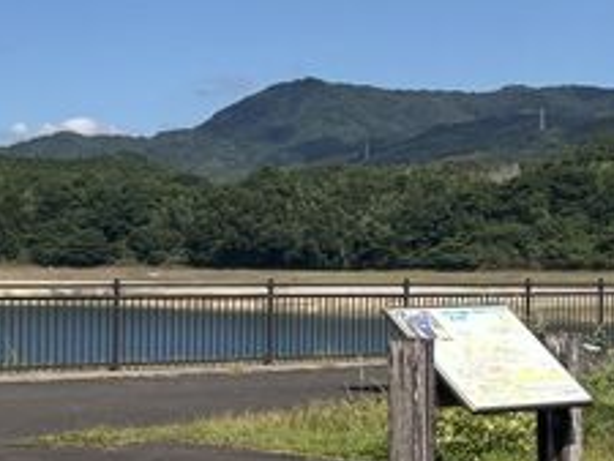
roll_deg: -0.3
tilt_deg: +0.4
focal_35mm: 94
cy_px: 236
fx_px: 1668
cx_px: -422
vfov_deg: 15.7
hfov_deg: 17.6
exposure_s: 1/5076
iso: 50
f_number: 1.6
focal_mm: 5.96
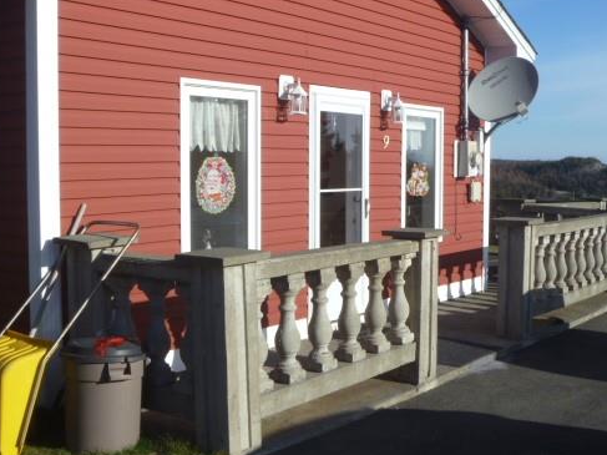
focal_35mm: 46
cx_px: 380
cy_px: 211
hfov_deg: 41.0
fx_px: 806
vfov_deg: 31.5
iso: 80
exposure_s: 1/250
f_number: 5.6
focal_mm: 6.3
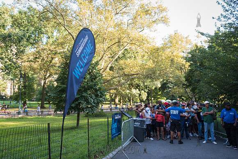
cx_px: 119
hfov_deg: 65.5
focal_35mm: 28
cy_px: 80
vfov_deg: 46.4
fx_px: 185
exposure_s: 1/160
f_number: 3.2
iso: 200
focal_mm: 28
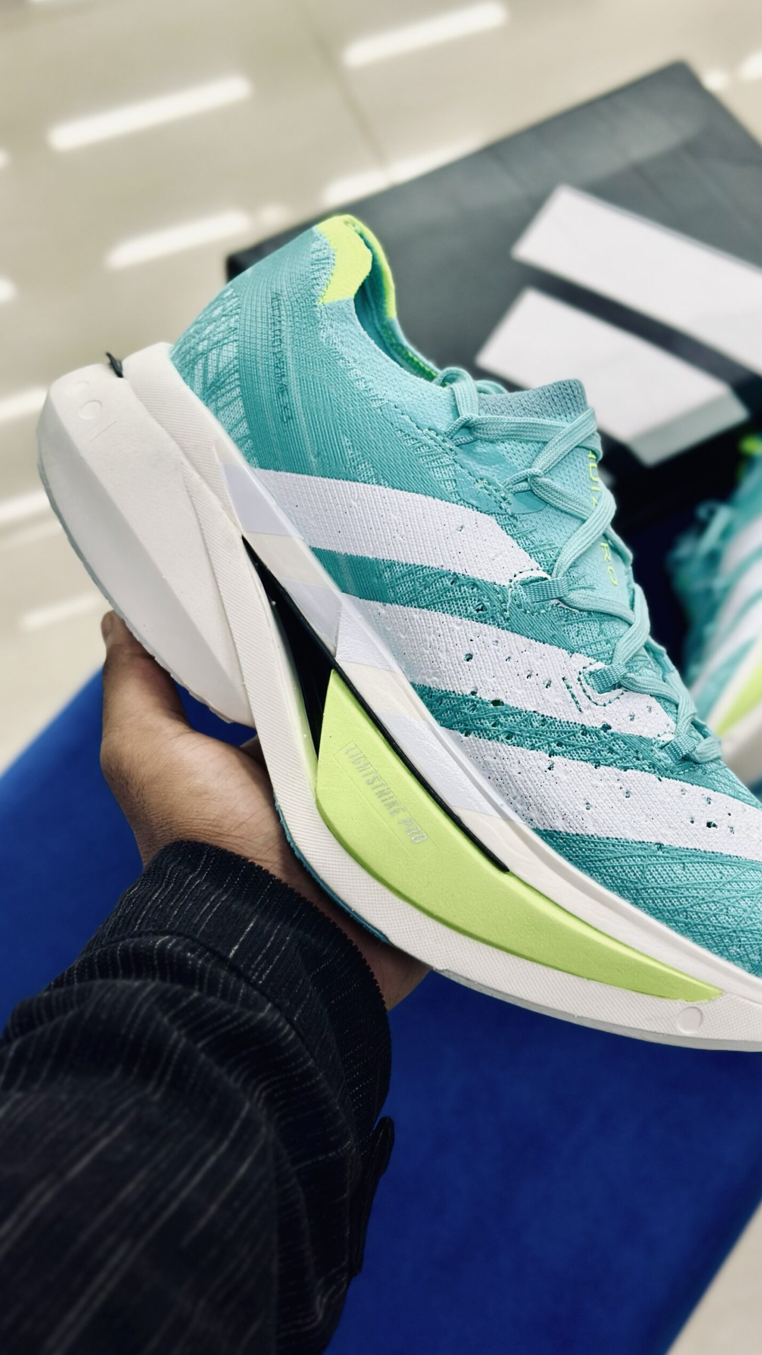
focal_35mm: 53
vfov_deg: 39.2
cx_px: 470
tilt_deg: -58.1
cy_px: 671
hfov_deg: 22.6
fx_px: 1904
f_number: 1.78
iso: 64
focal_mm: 6.86
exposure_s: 1/122
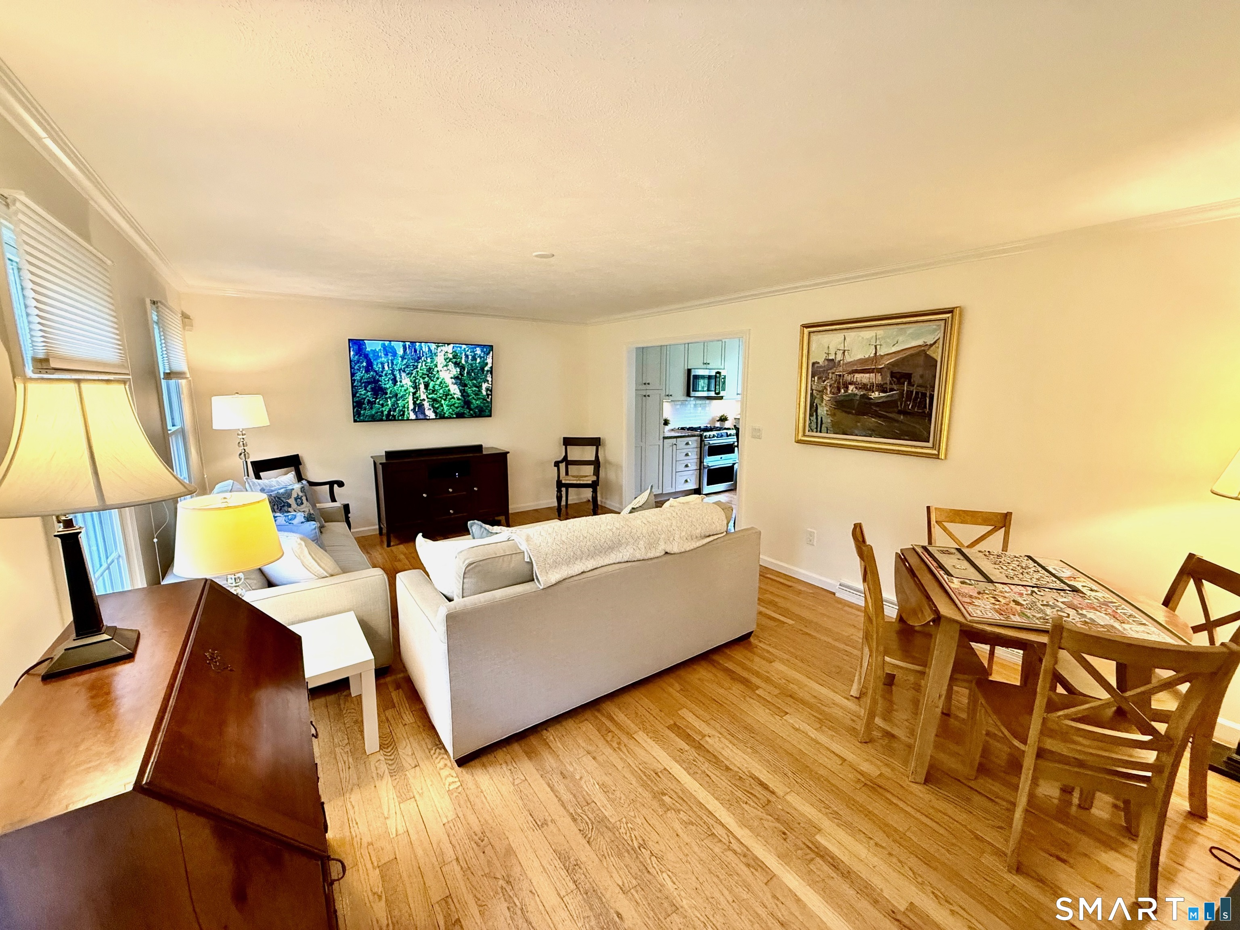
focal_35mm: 14
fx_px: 502
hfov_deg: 102.1
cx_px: 620
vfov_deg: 85.7
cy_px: 465
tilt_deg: -8.7
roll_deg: +0.1
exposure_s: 1/60
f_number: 2.2
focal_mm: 2.22
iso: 500
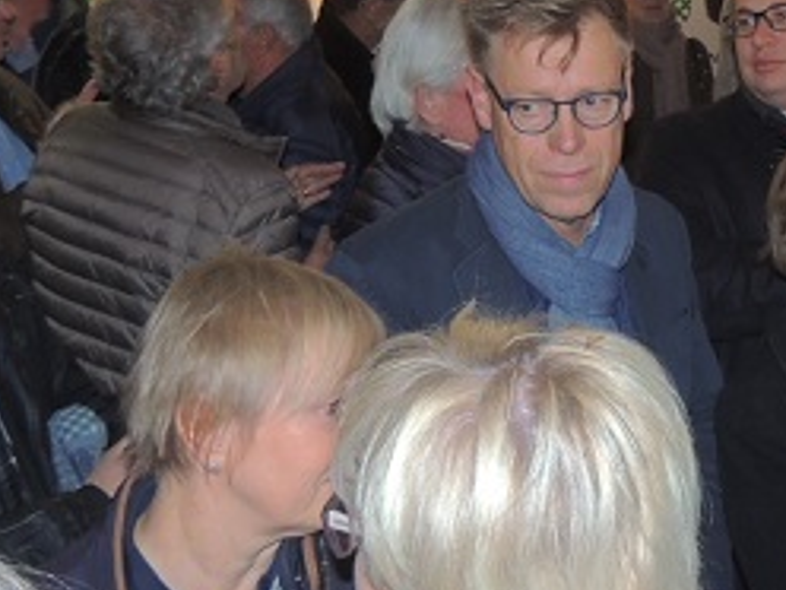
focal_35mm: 62
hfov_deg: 30.1
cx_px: 678
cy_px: 3
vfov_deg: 22.7
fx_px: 1408
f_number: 3
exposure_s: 1/30
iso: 200
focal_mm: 4.3
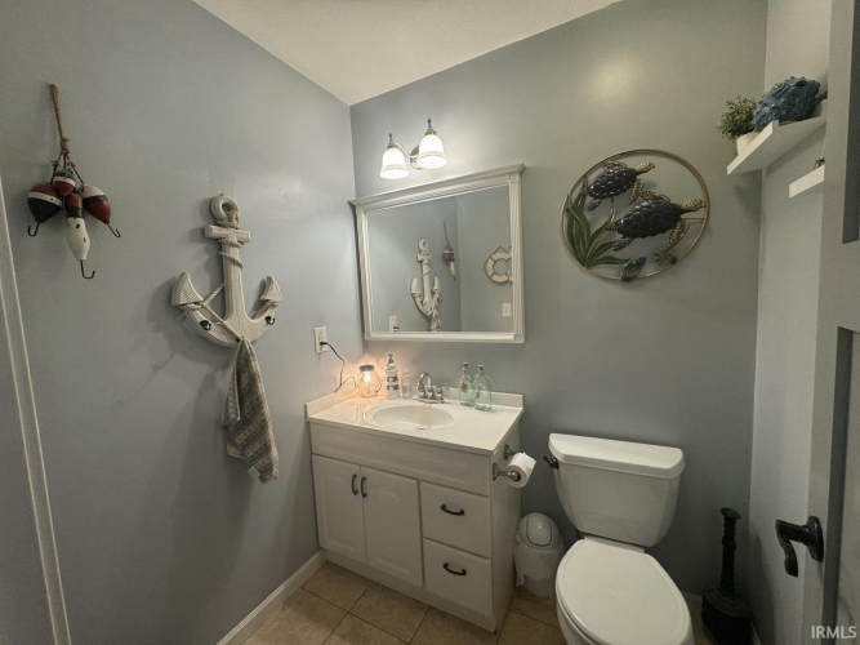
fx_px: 348
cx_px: 430
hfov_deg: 102.1
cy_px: 322
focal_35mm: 14
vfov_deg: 85.7
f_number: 2.2
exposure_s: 1/60
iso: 160
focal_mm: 2.22
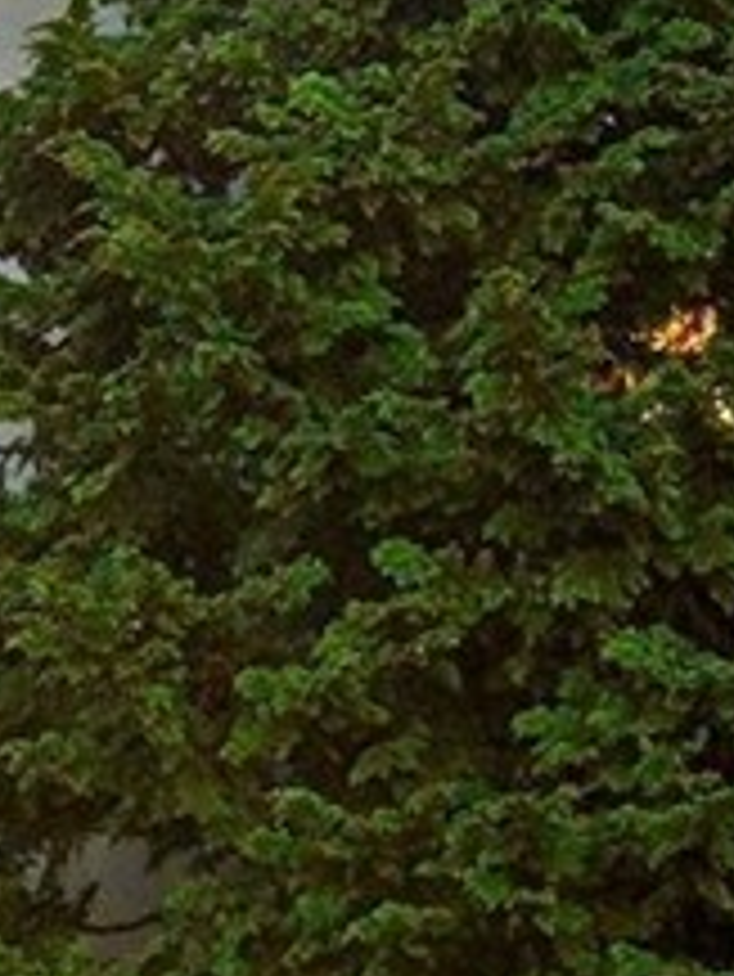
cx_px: -1799
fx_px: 7654
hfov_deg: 5.1
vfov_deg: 7.3
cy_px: 479
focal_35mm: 271
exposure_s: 1/125
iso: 160
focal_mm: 24
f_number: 8
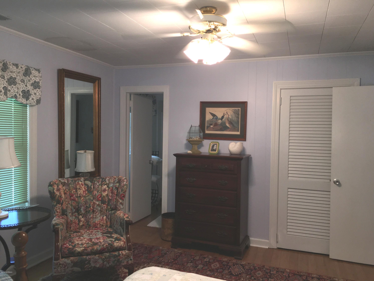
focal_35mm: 29
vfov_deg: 48.2
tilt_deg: -0.9
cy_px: 140
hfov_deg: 61.7
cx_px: 187
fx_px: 313
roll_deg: -0.8
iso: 25
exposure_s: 1/30
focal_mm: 4.15
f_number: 2.2
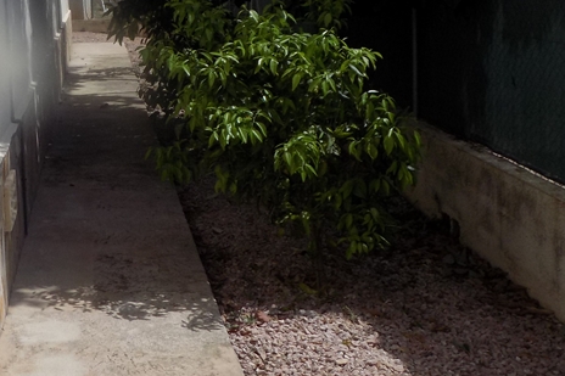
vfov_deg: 21.6
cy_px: 72
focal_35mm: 62
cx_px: 97
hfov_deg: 31.4
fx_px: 973
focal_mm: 4.8
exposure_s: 1/200
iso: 80
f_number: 10.2
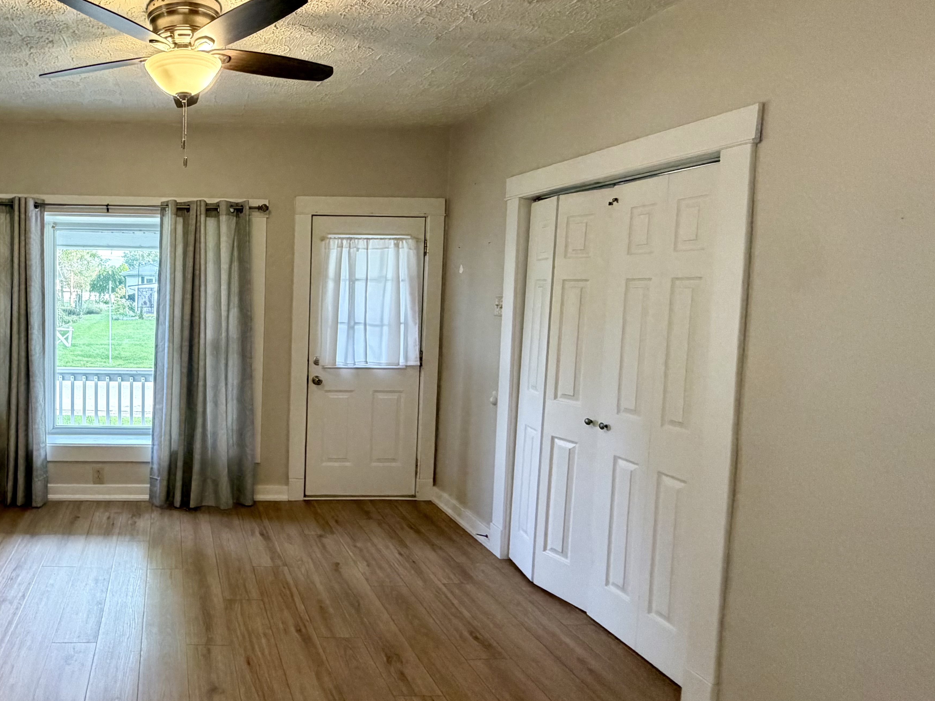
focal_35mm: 23
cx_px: 186
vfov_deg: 58.8
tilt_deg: -4.9
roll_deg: -0.4
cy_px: 329
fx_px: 621
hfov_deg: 67.0
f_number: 2.2
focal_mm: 2.22
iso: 320
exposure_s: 1/60
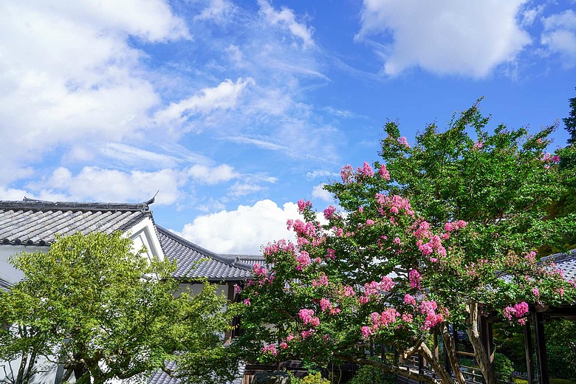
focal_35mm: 29
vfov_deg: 45.0
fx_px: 464
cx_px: 288
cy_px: 192
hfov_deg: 63.7
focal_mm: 29
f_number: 10
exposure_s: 1/160
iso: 100
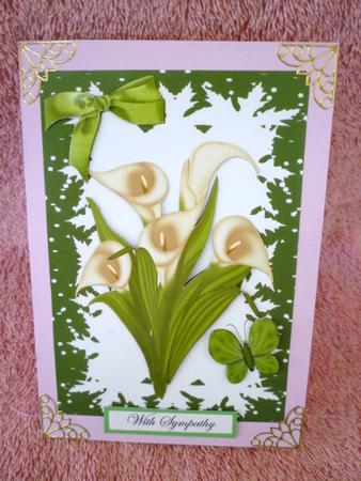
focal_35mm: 29
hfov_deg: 48.3
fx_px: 403
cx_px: 180
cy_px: 240
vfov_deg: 61.6
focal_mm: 5.2
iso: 400
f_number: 3.3
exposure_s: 1/25
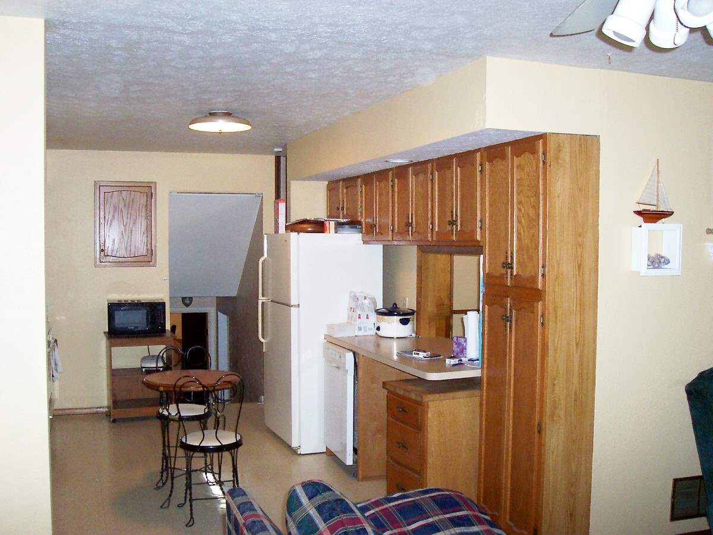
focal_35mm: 37
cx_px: 356
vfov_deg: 38.7
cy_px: 268
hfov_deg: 50.1
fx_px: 762
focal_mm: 5.6
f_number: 2.8
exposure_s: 1/60
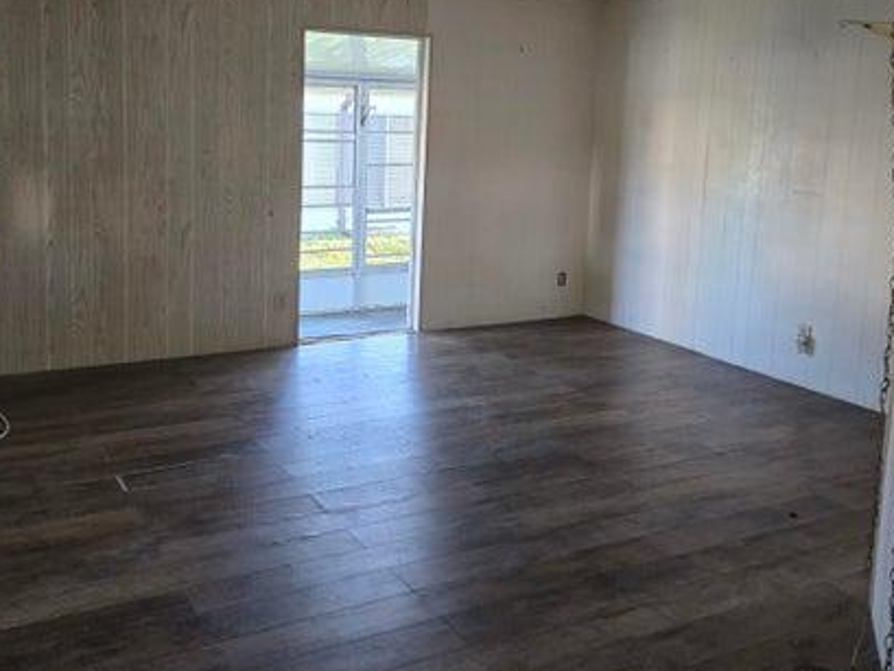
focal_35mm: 36
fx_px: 930
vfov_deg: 39.3
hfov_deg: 51.2
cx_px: 396
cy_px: 232
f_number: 1.8
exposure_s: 1/120
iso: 400
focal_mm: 5.4
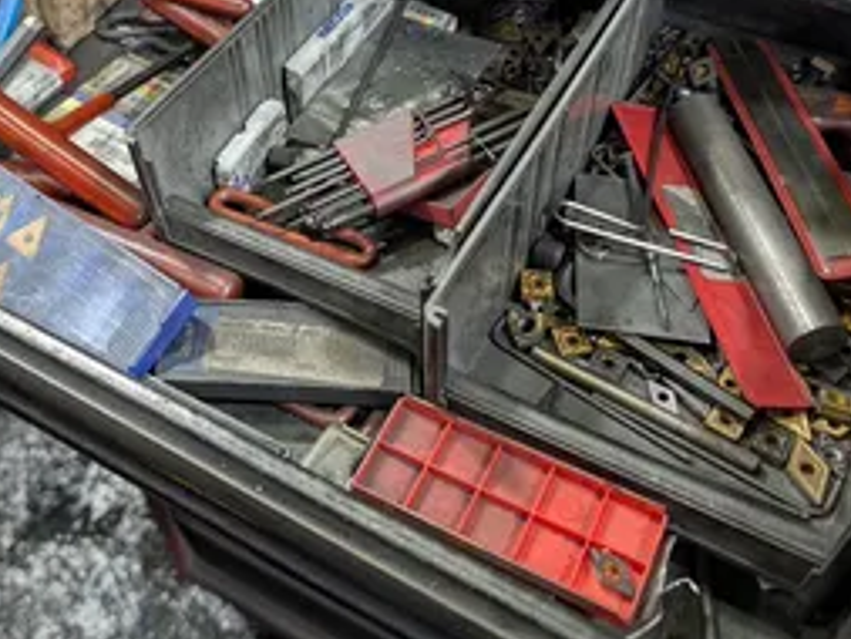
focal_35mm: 38
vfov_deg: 37.2
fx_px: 935
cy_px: 197
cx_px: 299
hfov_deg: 48.3
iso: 568
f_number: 1.68
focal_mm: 6.9
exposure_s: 1/120
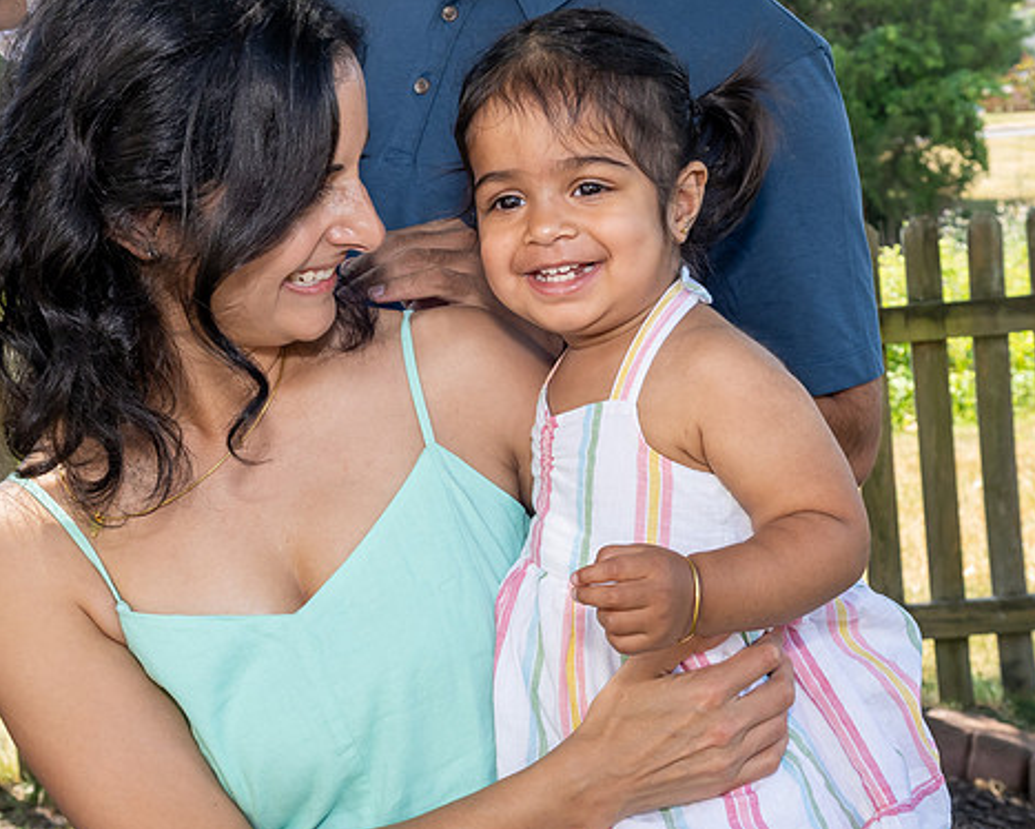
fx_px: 1931
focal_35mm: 63
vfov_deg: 24.2
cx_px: 537
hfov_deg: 30.0
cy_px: 333
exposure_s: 1/250
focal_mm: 28
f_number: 6.3
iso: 450
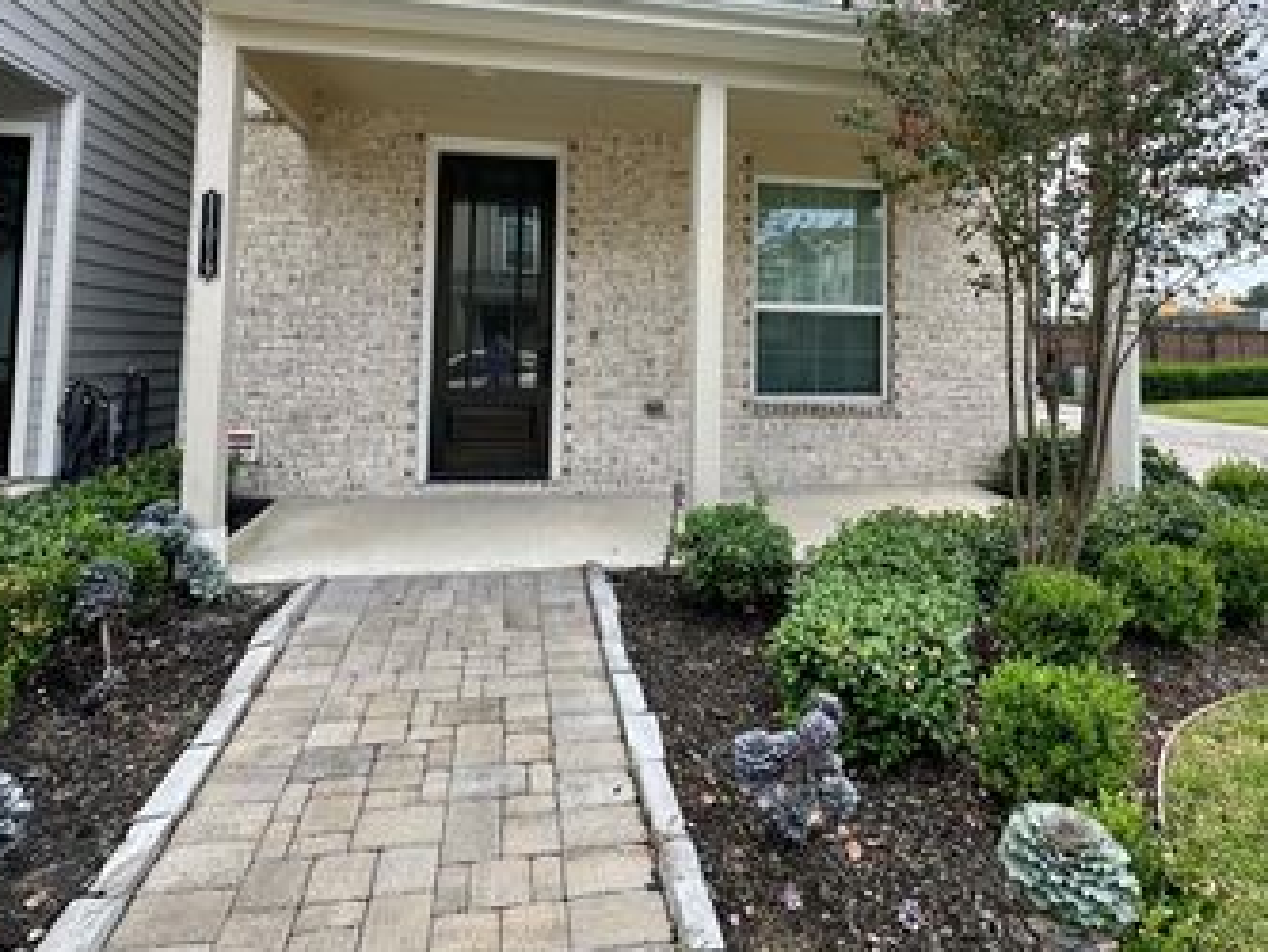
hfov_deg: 79.0
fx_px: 770
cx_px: 651
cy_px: 299
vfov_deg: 61.5
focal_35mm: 21
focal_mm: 2.22
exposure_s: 1/447
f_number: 2.2
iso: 40
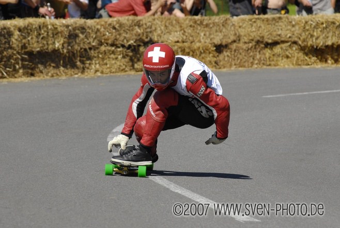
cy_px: 114
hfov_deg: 6.9
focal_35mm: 300
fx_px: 2836
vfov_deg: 4.6
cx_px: 170
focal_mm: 200
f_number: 7.1
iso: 320
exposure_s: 1/1250
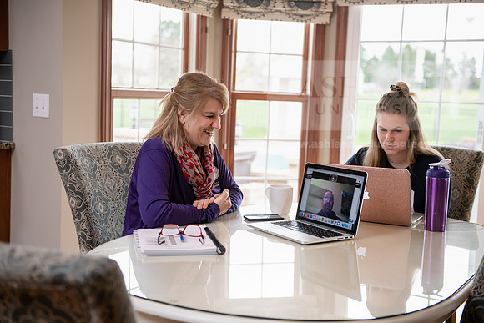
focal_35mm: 52
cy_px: 162
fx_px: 699
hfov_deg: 38.2
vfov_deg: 26.0
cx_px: 242
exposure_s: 1/200
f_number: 3.2
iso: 500
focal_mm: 52
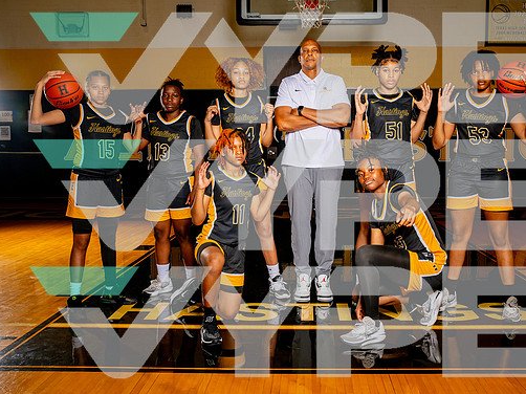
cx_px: 297
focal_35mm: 38
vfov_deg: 37.7
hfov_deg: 48.9
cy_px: 194
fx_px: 577
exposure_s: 1/250
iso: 400
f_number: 8
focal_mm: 32
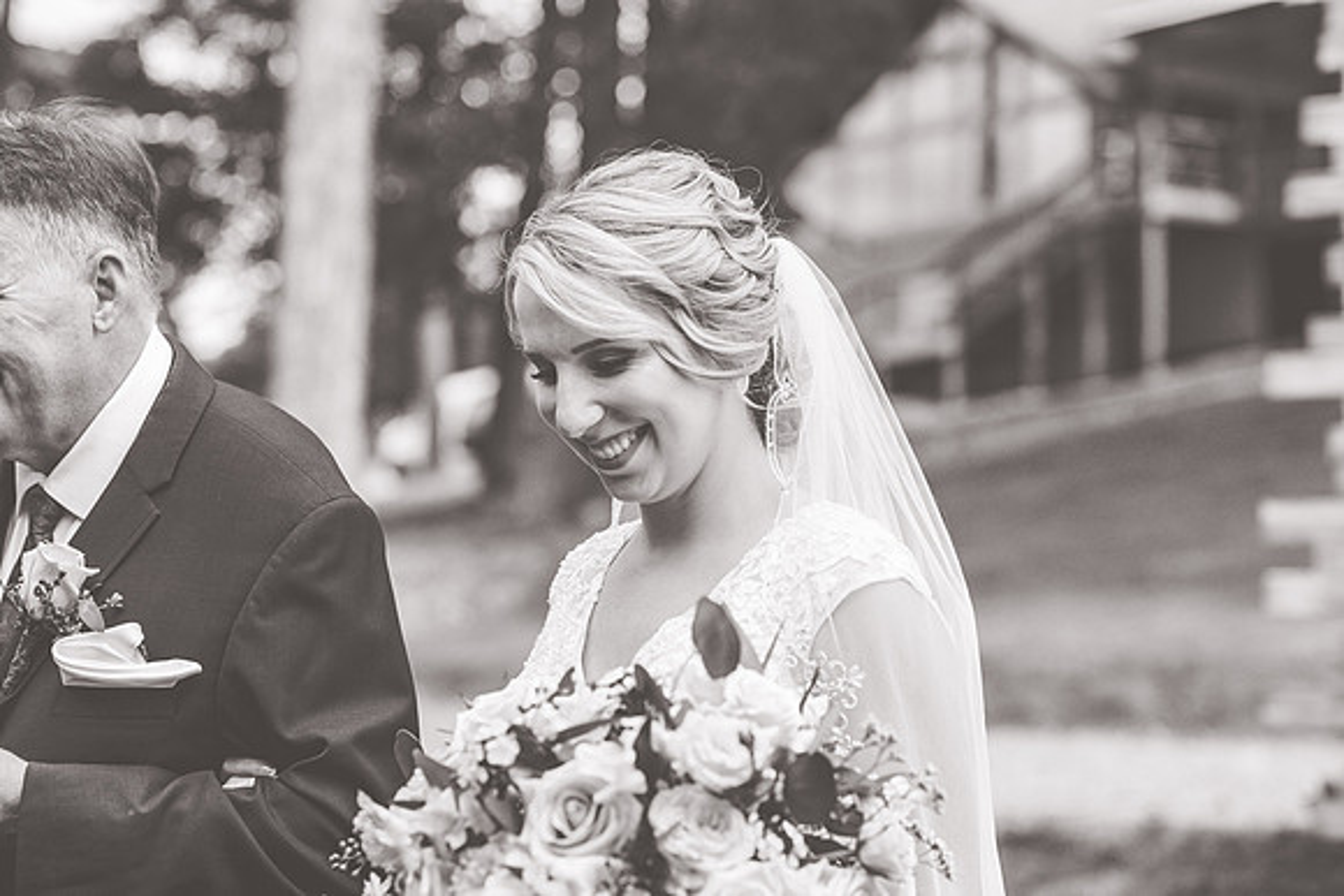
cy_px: 448
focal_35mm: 85
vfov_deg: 16.1
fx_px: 3174
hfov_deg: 23.9
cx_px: 672
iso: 500
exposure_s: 1/2500
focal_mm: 85
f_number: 3.2
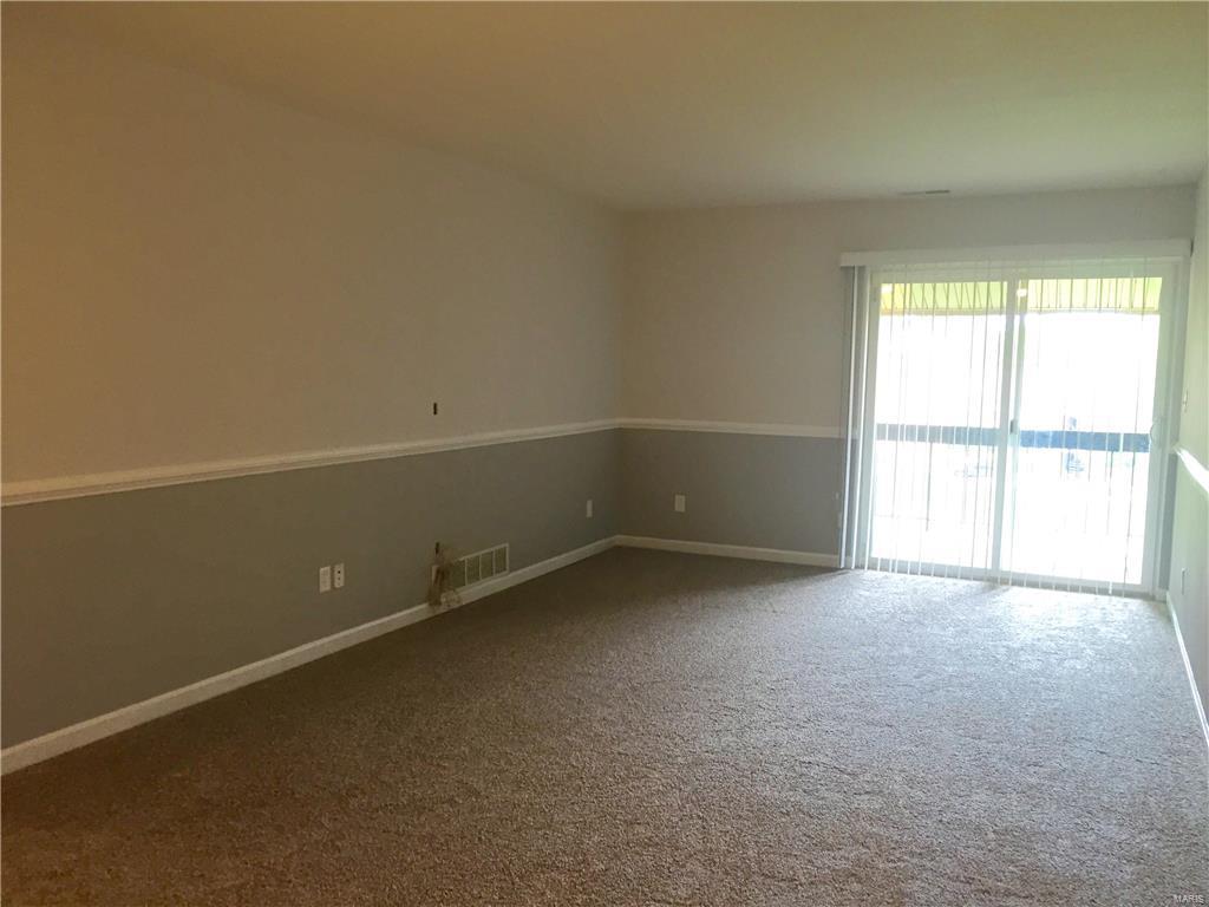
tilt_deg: -5.9
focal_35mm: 29
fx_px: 1013
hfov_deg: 61.7
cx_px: 604
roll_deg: -1.7
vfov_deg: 48.2
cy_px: 454
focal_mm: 4.15
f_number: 2.2
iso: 125
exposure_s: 1/30
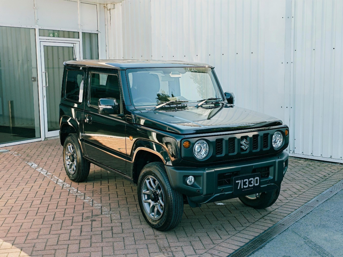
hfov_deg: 39.7
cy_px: 128
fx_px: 476
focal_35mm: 48
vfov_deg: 30.3
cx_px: 172
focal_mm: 6.12
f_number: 1.9
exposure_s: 1/100
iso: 50
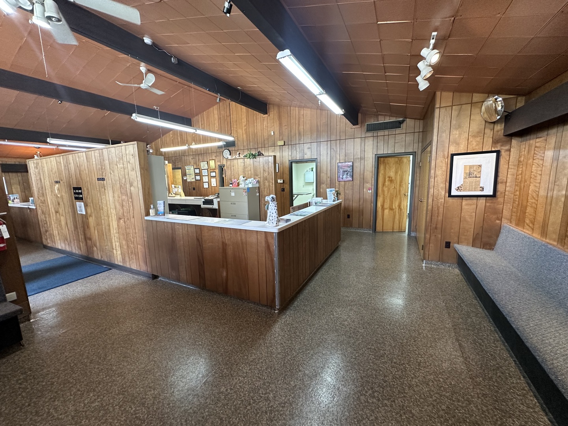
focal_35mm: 14
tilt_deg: -8.3
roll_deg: +0.9
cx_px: 284
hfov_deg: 102.1
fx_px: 230
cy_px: 213
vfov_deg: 85.7
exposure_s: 1/60
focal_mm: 2.22
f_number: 2.2
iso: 250
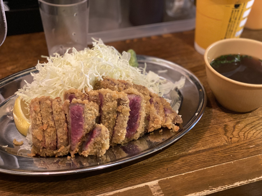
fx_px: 394
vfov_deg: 28.0
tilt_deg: -39.4
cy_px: 98
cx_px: 131
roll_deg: -2.6
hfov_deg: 36.8
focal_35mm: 52
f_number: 2
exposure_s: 1/20
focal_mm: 6
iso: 400
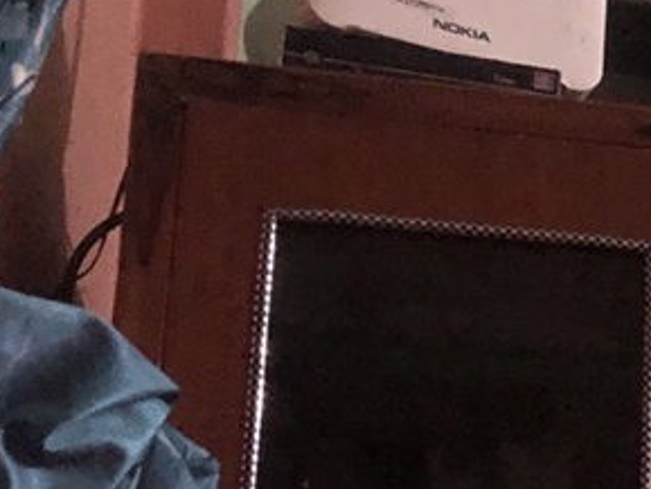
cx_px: 1176
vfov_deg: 11.8
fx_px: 2333
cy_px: 527
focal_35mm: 124
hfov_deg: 14.1
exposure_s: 1/5
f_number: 1.8
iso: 100
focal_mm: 4
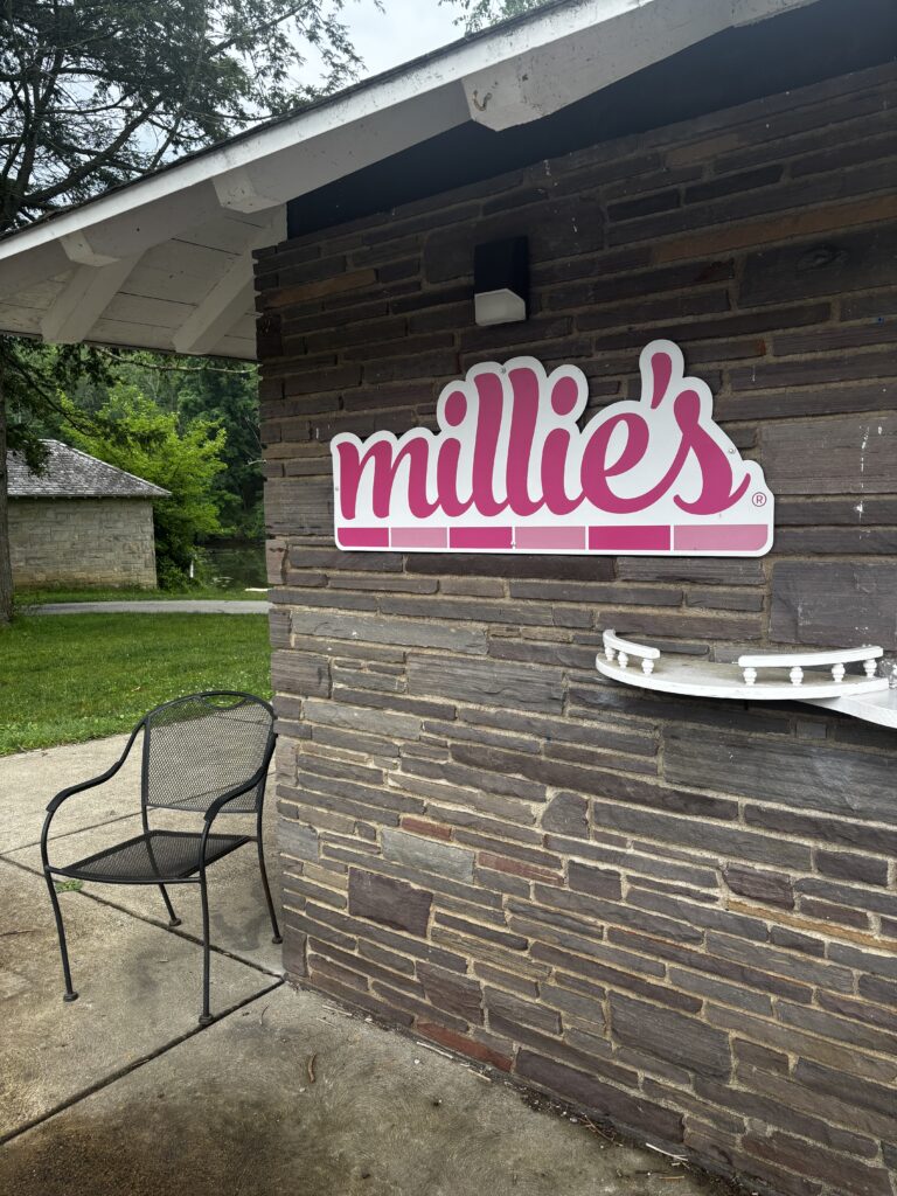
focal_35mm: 26
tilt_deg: -7.6
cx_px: 448
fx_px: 898
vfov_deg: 67.3
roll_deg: +1.1
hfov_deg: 53.1
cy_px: 598
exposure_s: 1/162
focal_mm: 5.96
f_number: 1.6
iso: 40
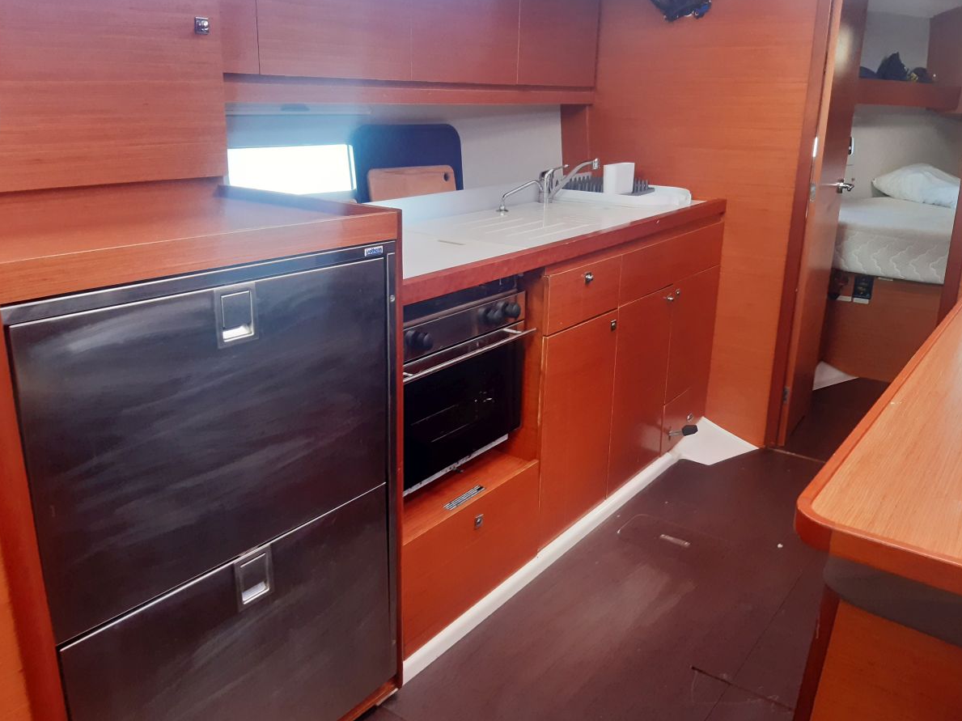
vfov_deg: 49.7
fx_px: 778
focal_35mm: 28
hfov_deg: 63.5
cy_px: 346
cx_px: 479
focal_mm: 3.92
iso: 160
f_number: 1.7
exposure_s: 1/50
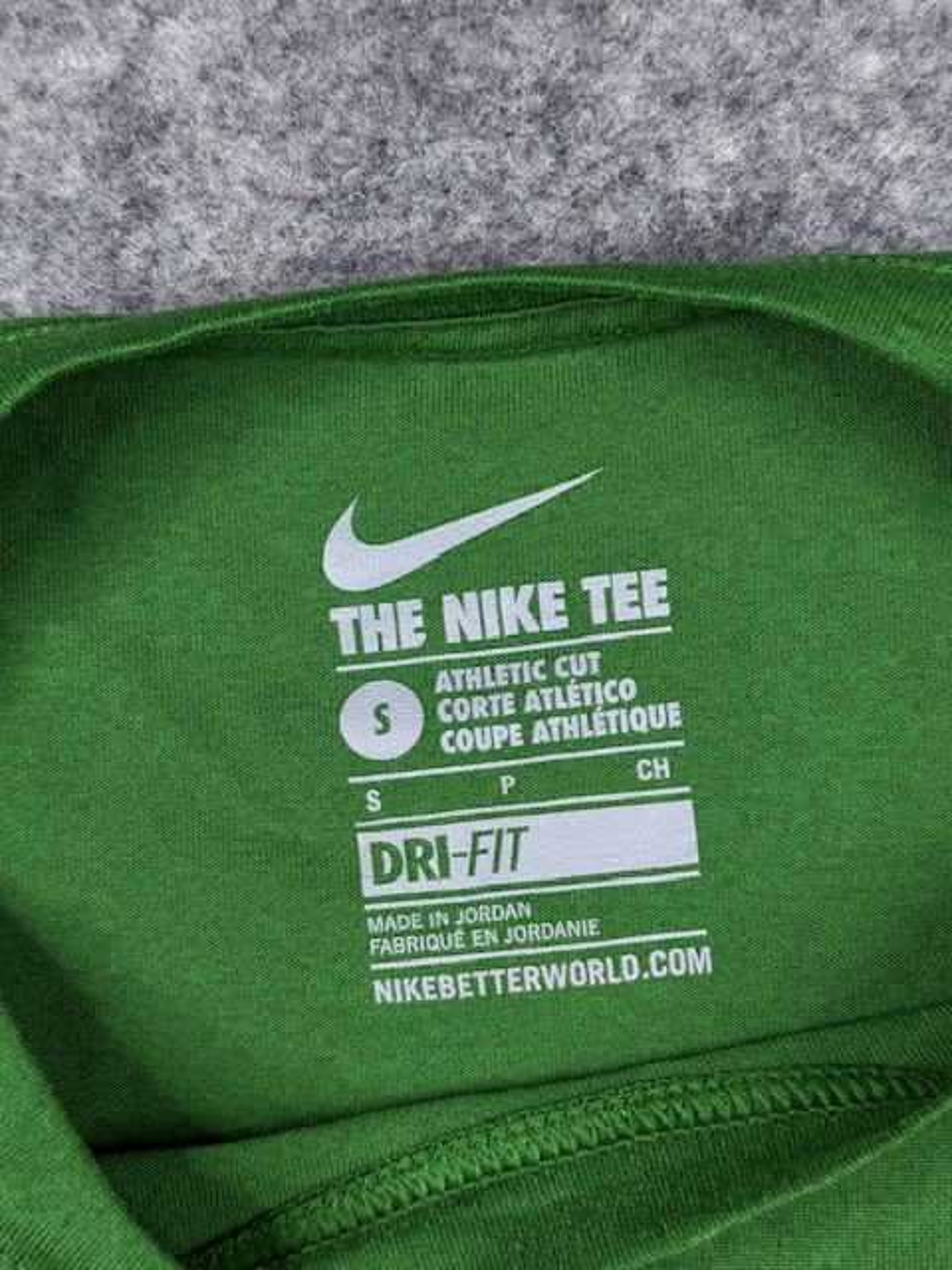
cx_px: 476
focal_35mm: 48
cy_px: 635
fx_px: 1760
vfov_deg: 39.7
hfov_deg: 30.3
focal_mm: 6.76
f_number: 1.78
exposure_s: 1/140
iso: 50
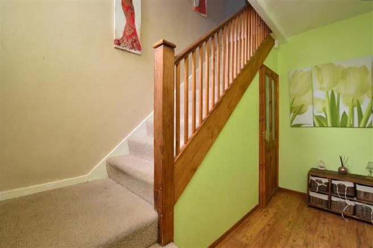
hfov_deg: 100.4
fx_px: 155
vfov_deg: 77.3
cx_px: 186
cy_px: 124
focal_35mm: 15
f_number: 5.6
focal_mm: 10
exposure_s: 1/1.6
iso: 400
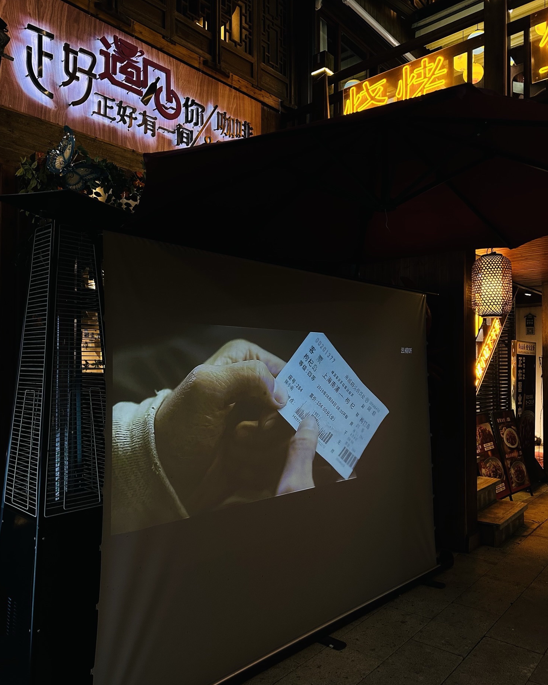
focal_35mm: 26
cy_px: 352
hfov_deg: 54.9
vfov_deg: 66.0
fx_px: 527
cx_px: 265
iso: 160
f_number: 1.78
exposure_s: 1/120
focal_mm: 6.86
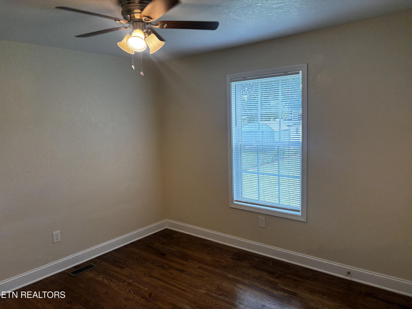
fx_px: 309
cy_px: 154
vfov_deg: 53.1
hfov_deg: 67.3
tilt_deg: -7.0
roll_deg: +2.0
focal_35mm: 26
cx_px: 206
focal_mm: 5.96
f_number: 1.6
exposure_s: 1/120
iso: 80
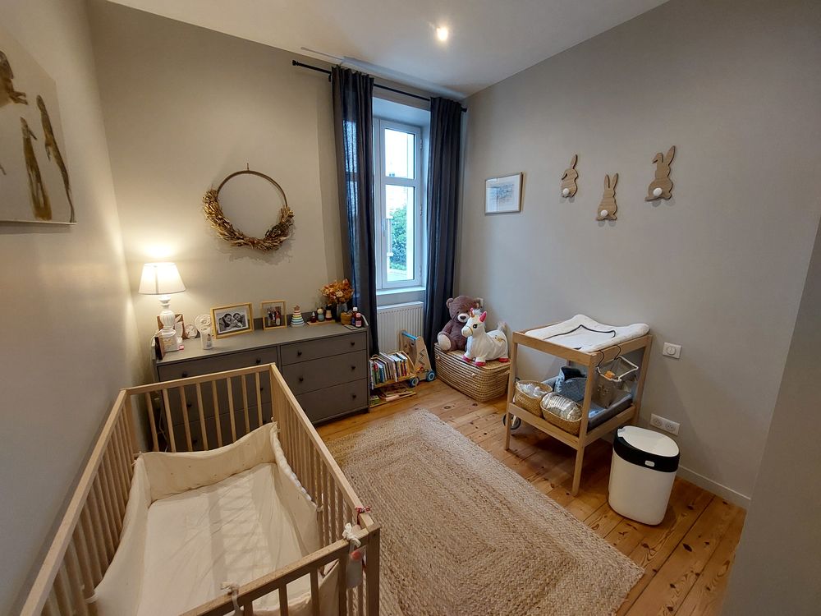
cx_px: 410
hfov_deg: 106.2
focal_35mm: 13
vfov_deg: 89.9
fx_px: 308
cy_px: 308
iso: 160
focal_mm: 1.74
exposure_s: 1/50
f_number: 2.2
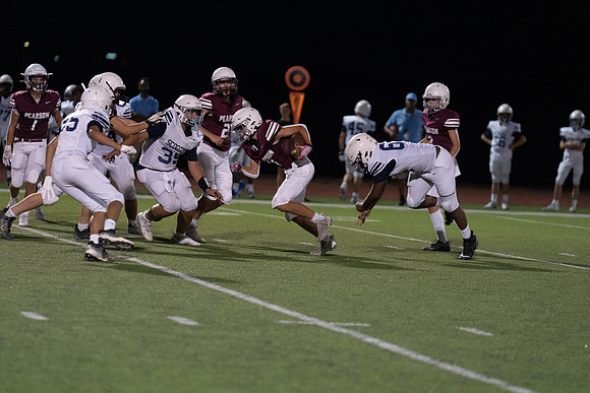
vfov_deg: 6.9
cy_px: 196
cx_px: 295
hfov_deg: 10.3
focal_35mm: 200
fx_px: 3278
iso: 6400
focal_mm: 200
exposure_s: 1/1000
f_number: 3.2
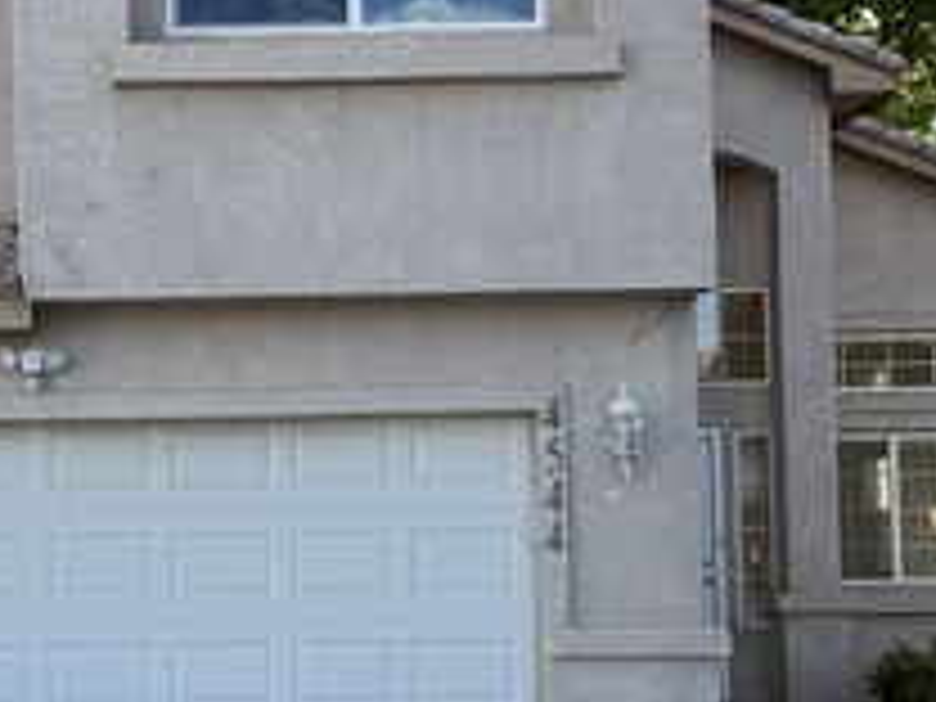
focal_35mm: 77
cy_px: 392
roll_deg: +0.4
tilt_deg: +4.4
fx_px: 2082
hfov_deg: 25.1
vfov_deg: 19.1
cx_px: 254
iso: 100
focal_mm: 6.76
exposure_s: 1/2232
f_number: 1.78
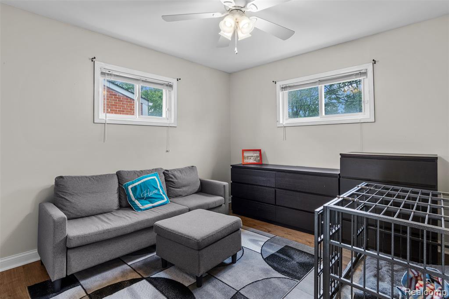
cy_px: 150
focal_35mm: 18
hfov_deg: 90.0
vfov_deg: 67.3
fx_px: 224
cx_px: 224
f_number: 8
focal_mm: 18
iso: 400
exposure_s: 1/4
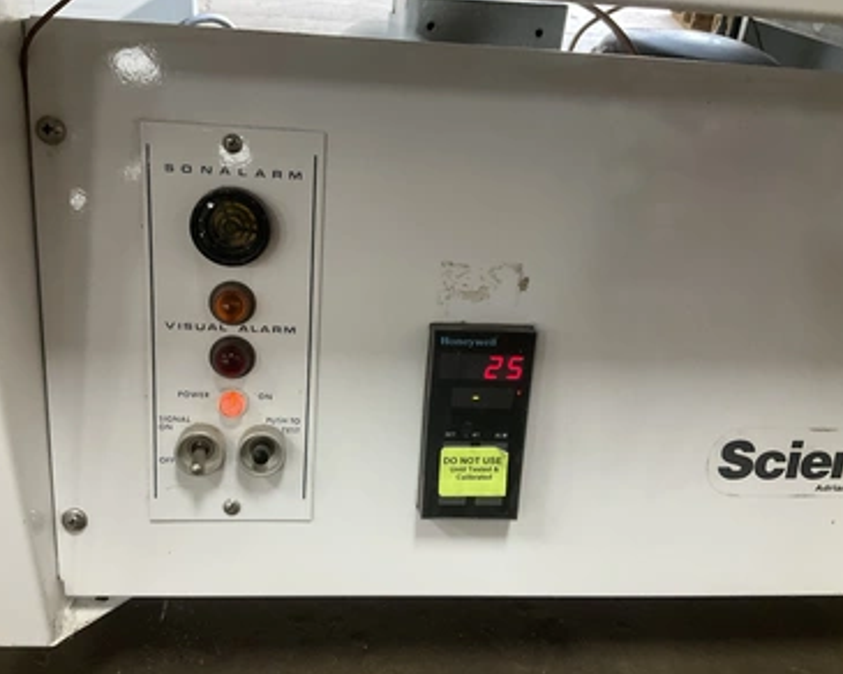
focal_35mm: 31
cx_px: 397
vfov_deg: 47.1
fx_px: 773
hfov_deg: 57.1
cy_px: 337
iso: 160
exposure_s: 1/60
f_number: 1.8
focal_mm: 3
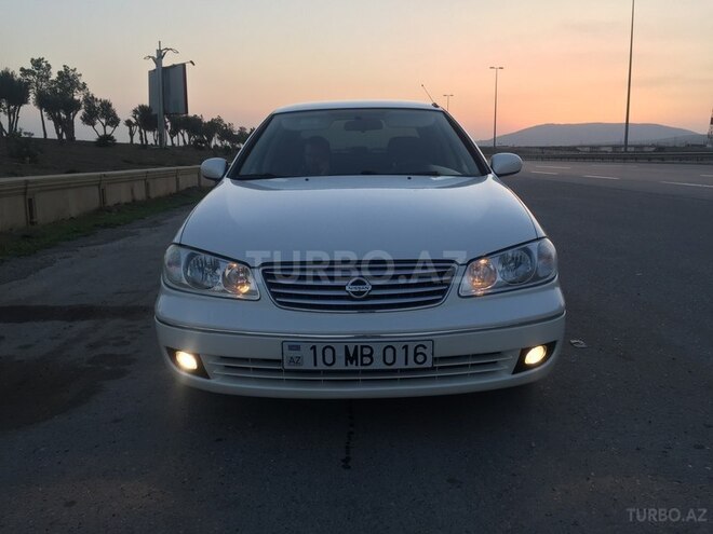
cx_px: 356
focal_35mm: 29
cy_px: 267
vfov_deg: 48.2
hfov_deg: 61.7
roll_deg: -2.6
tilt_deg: -10.2
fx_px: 597
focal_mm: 4.15
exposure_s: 1/100
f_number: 2.2
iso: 32
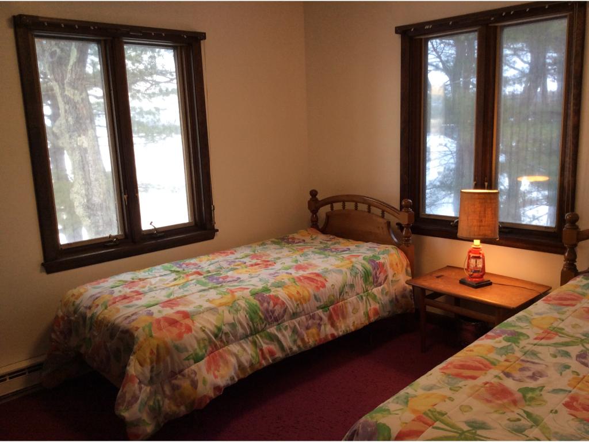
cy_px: 221
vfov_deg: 44.2
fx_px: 544
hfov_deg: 56.8
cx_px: 294
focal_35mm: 32
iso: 50
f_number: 2.4
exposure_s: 1/24
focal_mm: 3.3
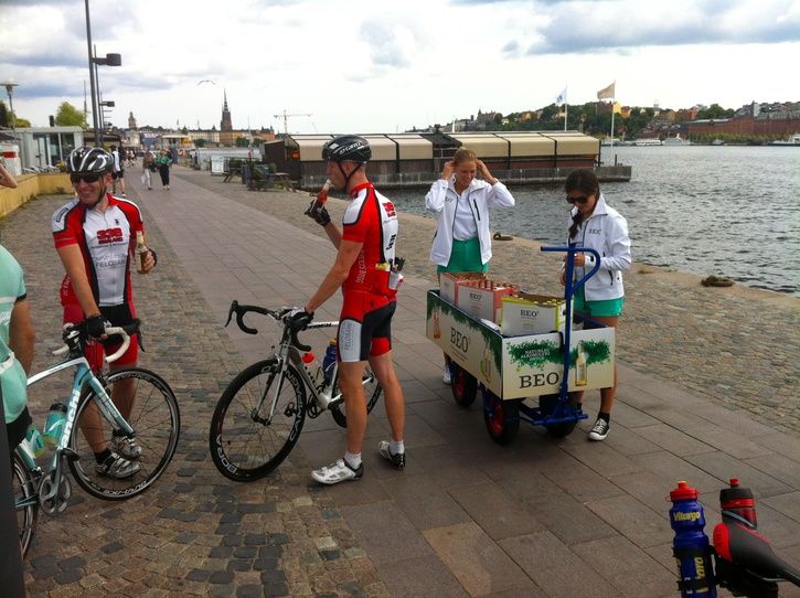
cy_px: 299
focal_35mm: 35
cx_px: 400
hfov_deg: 52.7
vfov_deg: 40.6
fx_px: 808
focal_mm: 3.85
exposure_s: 1/1005
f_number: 2.8
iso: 80
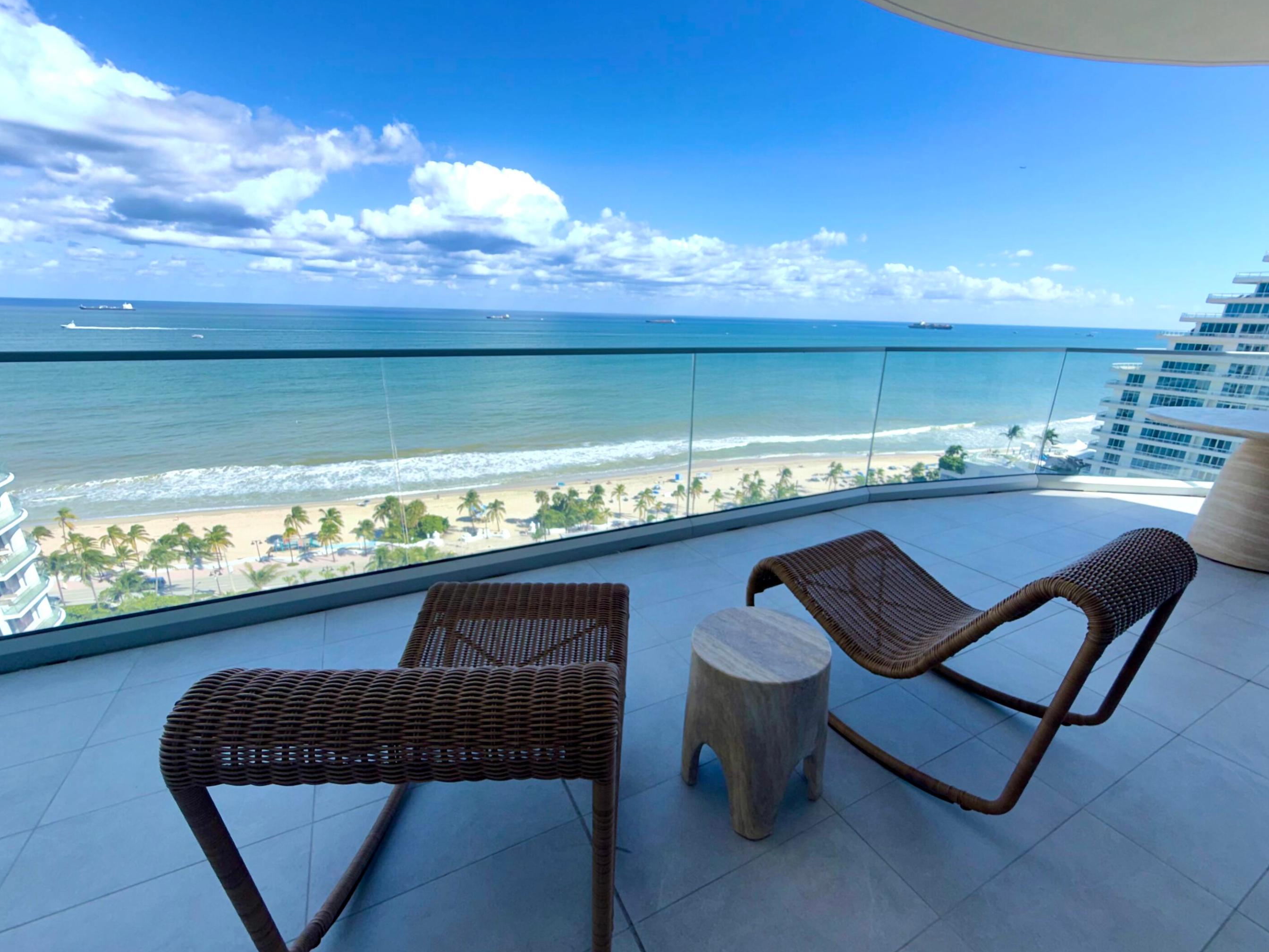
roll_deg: -1.0
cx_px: 665
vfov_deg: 81.7
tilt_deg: -19.0
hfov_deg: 98.1
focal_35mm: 15
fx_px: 550
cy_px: 503
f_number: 2.2
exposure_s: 1/368
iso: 16
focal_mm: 2.22
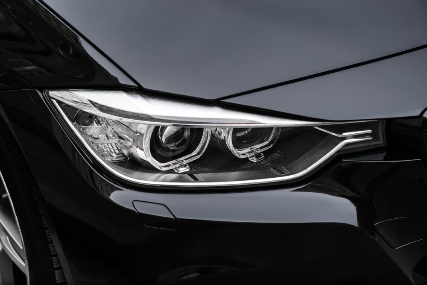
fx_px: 1246
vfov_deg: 13.0
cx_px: 214
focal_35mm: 105
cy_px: 142
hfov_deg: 19.5
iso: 160
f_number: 4
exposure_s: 1/250
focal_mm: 105
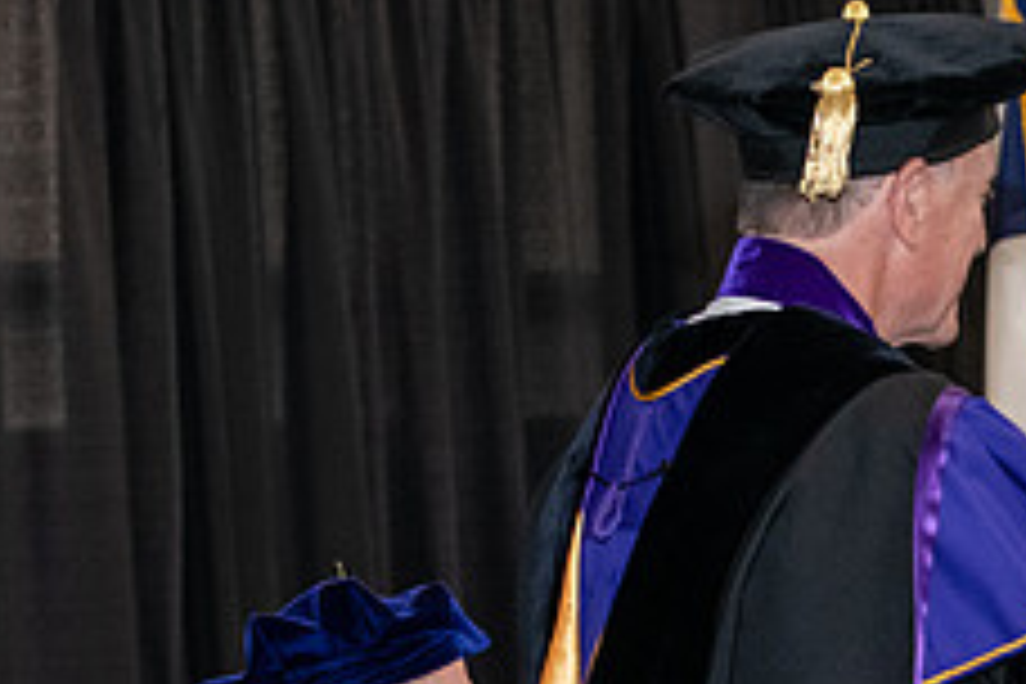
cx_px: 1206
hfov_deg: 11.3
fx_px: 5073
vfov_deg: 7.7
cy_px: 641
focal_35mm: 178
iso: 2500
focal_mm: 70
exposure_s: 1/200
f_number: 5
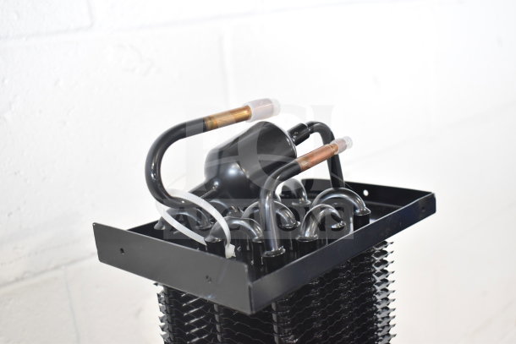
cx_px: 258
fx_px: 624
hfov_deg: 45.0
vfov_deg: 30.9
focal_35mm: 44
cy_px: 172
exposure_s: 1/50
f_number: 4.2
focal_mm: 29
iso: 1250
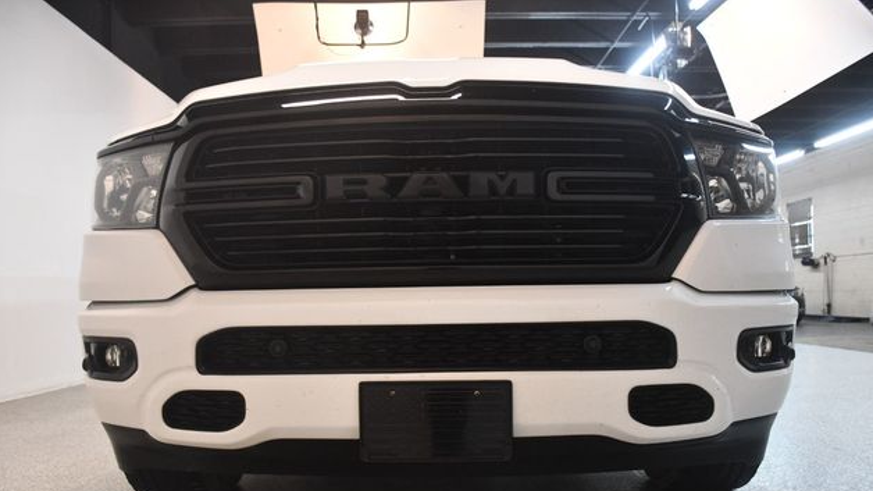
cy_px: 295
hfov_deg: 61.0
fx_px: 741
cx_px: 439
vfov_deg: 36.5
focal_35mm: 32
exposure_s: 1/125
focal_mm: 20
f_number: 3.5
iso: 2000
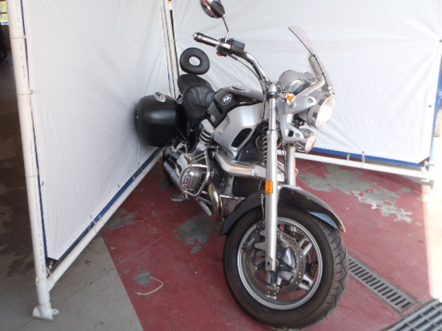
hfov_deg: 63.4
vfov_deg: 49.7
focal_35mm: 28
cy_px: 166
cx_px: 221
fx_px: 358
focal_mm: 5
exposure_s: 1/60
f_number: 4.5
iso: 80
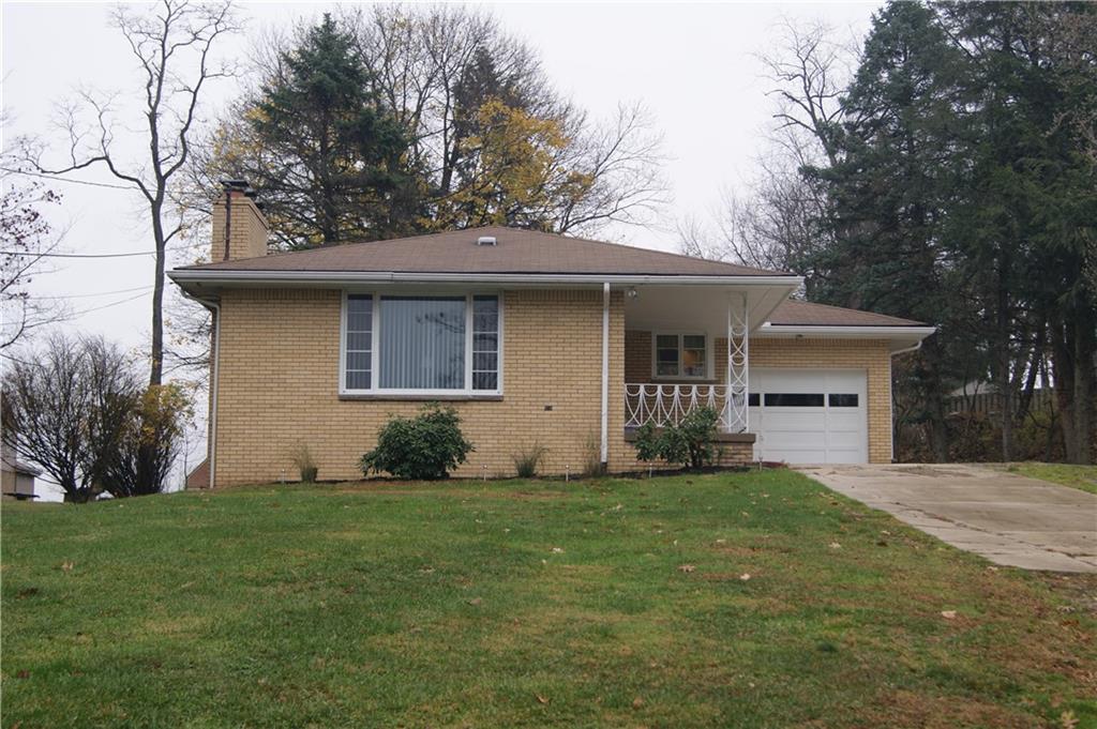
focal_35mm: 52
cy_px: 364
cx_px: 548
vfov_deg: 25.7
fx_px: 1598
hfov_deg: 37.9
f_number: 5.6
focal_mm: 35
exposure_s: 1/60
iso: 100
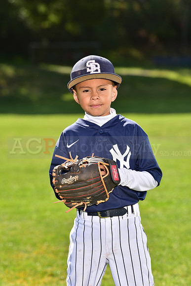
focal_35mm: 150
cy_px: 143
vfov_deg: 13.7
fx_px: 1193
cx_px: 96
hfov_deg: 9.2
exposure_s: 1/250
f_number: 5.6
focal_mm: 150
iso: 100
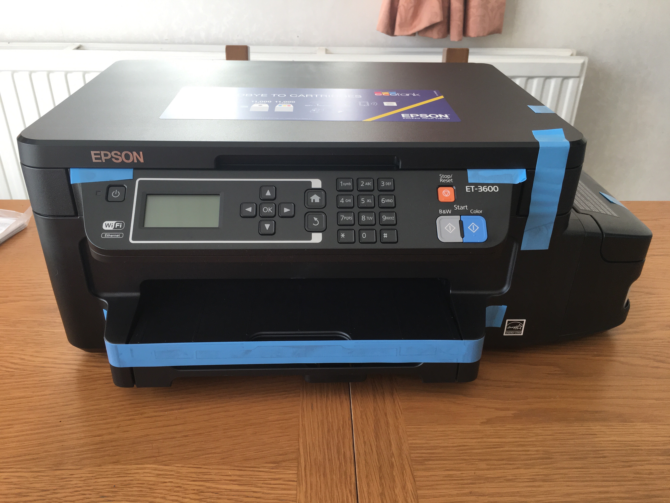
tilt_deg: -28.8
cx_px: 335
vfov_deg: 48.2
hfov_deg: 61.7
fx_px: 561
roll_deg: -1.9
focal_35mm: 29
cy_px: 252
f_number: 2.2
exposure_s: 1/100
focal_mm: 4.15
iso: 40
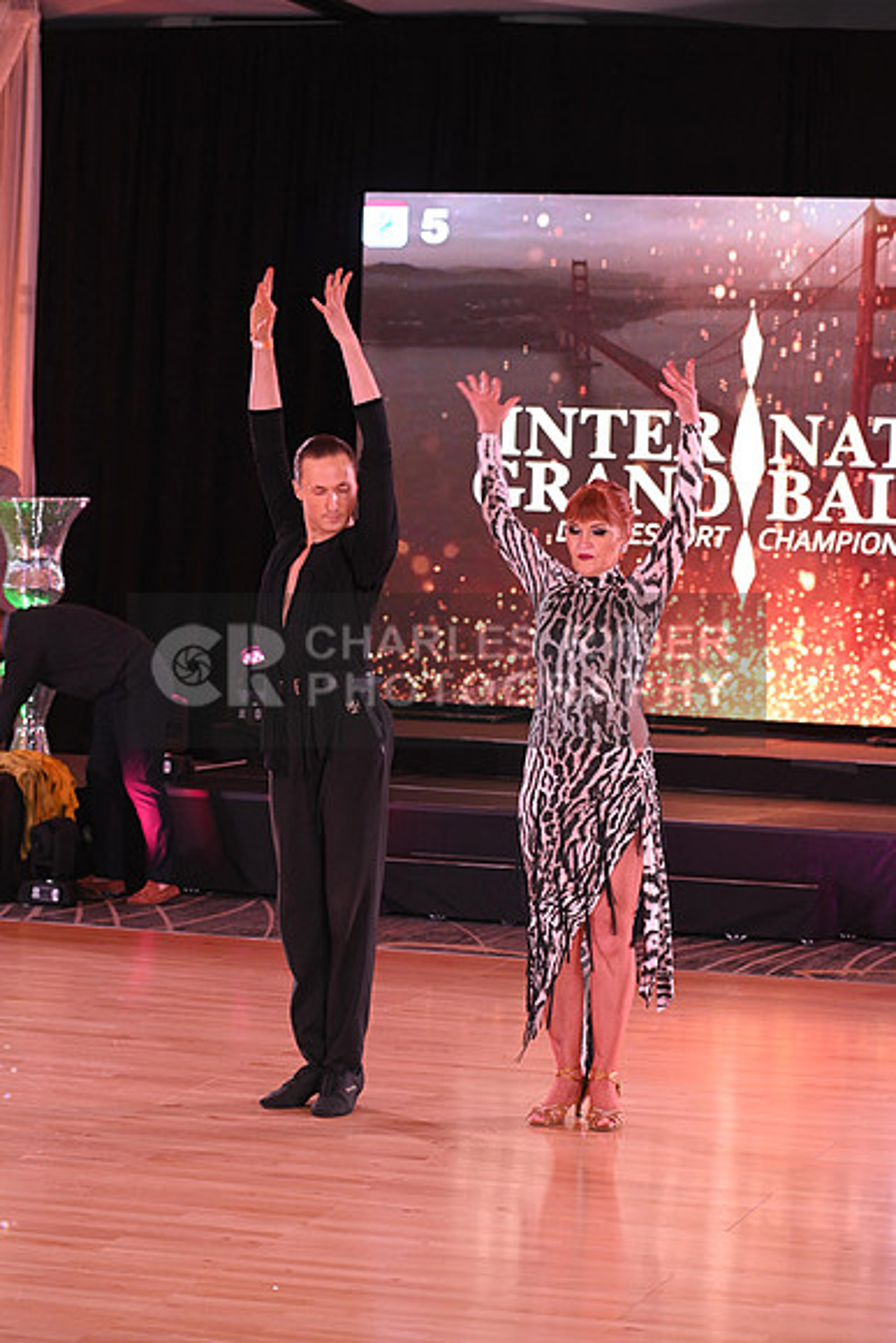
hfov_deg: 13.7
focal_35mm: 100
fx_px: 3731
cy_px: 672
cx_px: 448
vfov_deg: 20.4
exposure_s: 1/200
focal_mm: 100
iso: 1600
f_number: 5
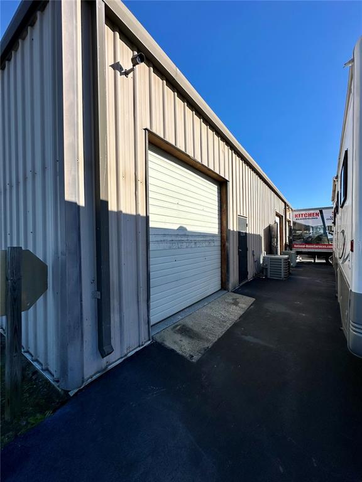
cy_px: 241
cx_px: 181
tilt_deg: -0.9
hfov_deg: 85.7
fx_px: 195
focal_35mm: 14
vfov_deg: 102.1
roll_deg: +1.8
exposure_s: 1/2882
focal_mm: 2.22
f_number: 2.2
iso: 50
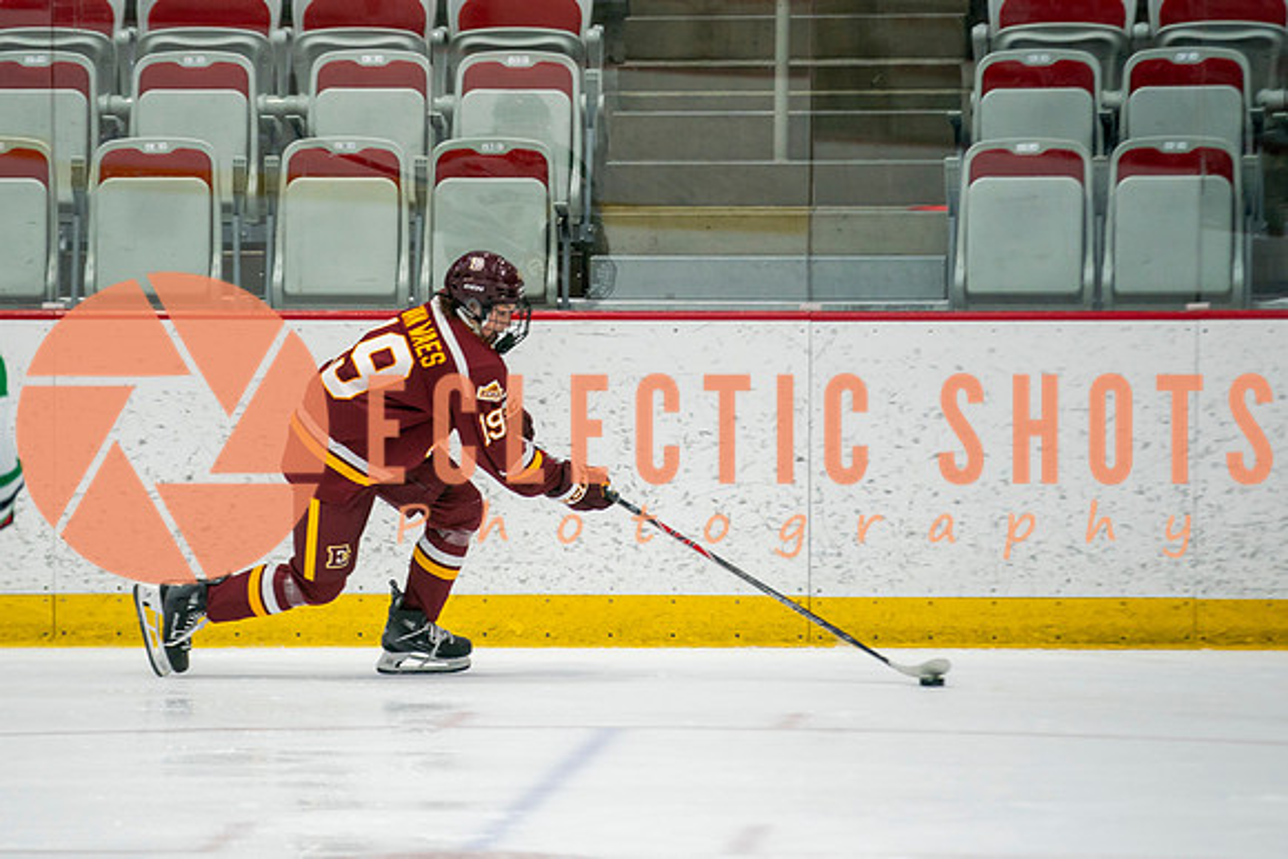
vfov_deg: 5.0
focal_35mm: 273
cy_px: 470
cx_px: 542
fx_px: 9756
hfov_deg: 7.6
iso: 800
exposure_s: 1/640
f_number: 2.8
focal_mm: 200
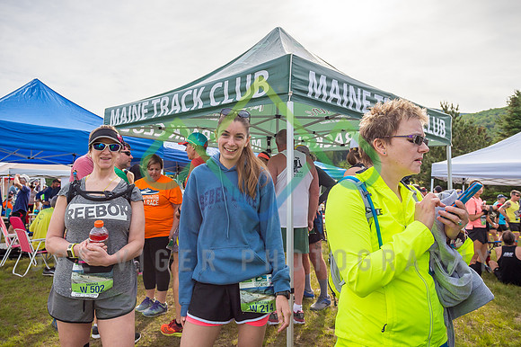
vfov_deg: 46.4
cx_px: 241
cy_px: 145
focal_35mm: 28
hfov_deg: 65.7
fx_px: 403
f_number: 5.6
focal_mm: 24
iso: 400
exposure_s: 1/3200
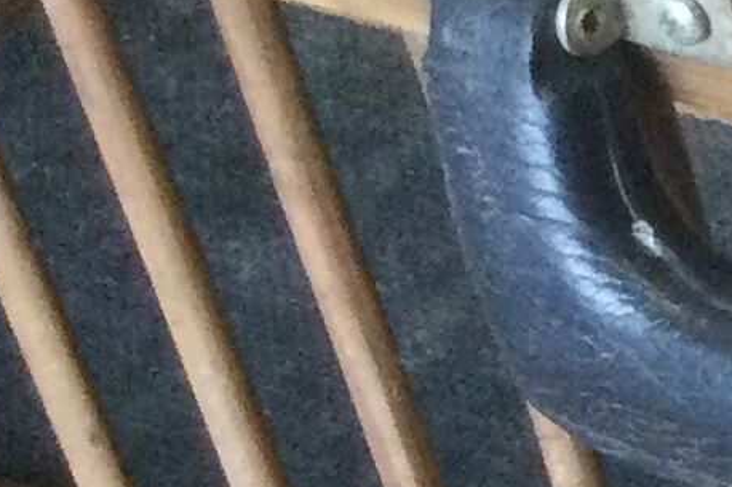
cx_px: 2562
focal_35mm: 230
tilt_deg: -39.2
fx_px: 4675
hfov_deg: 7.3
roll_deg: +0.0
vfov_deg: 6.0
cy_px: 80
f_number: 2.4
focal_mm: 3.3
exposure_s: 1/33
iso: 160
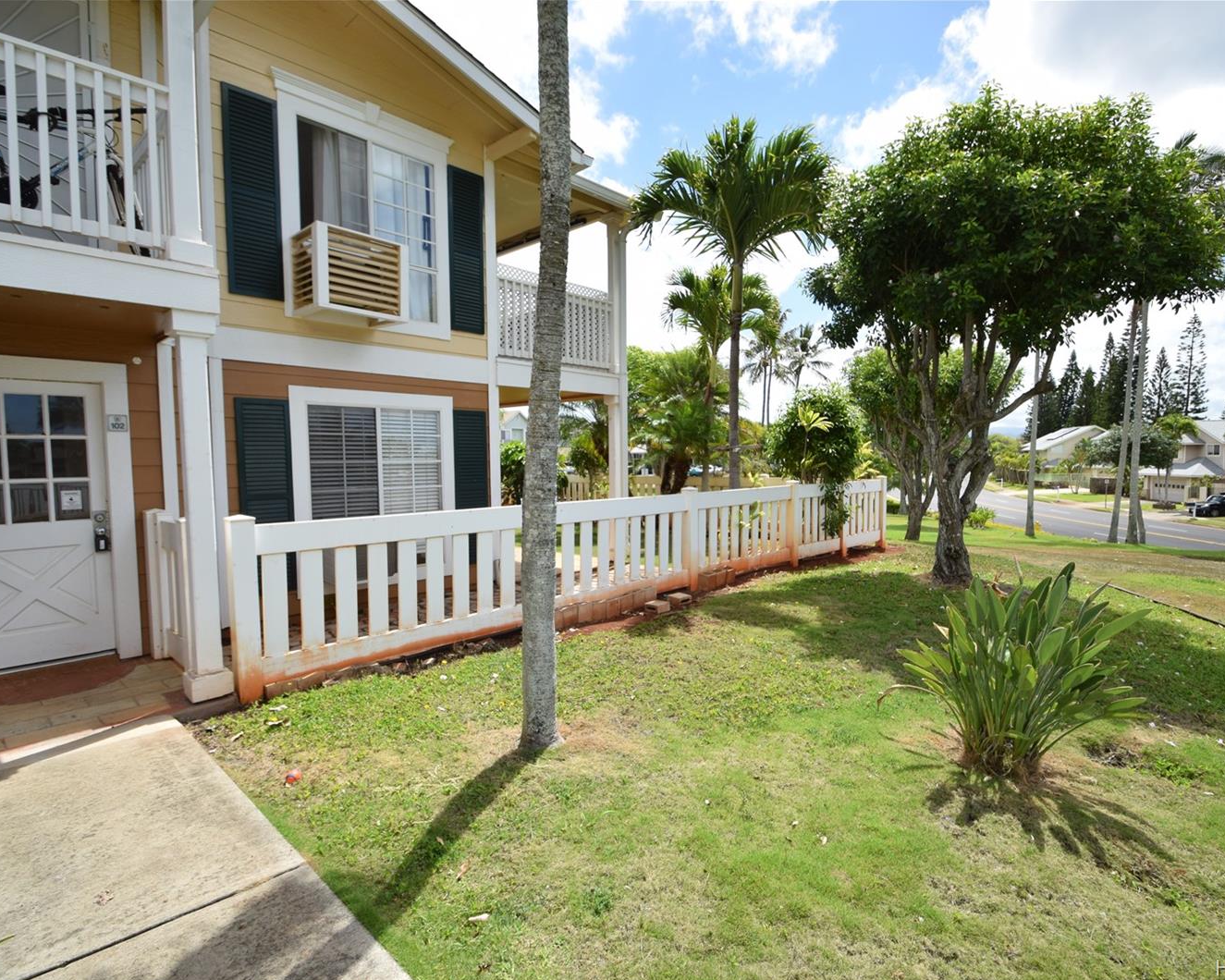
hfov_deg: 89.6
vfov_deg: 77.0
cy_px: 492
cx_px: 624
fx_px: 616
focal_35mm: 17
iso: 200
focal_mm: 10
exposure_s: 1/400
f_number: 10
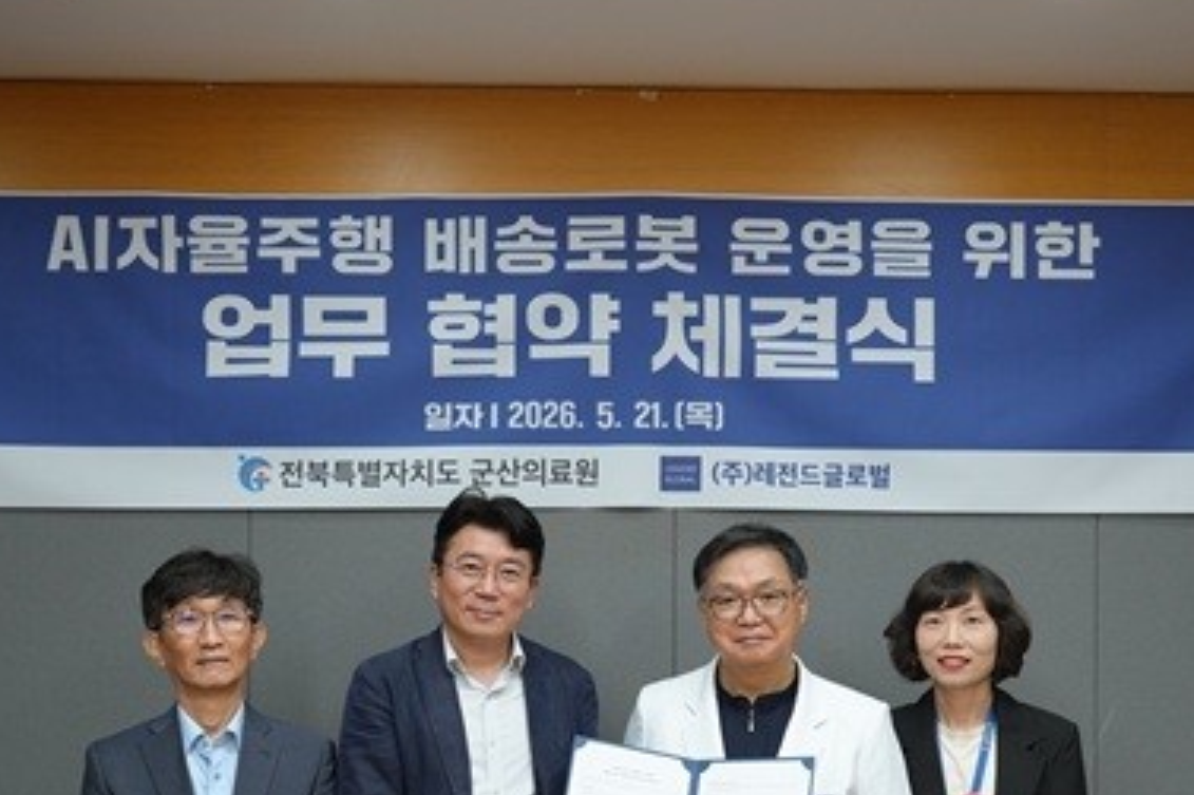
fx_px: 1425
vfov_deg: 30.7
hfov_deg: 45.4
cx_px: 561
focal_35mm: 43
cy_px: 584
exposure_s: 1/160
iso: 800
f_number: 4
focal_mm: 27
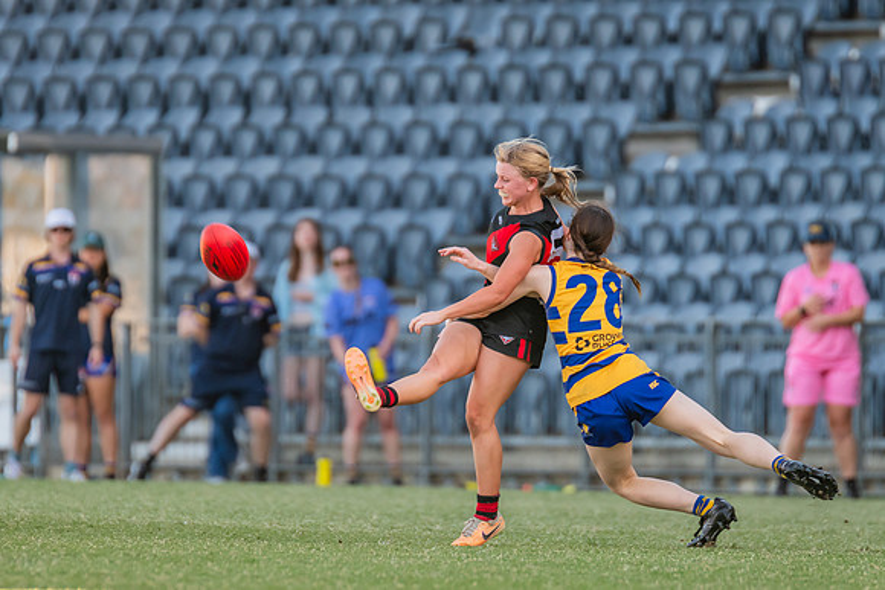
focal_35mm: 616
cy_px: 298
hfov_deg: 3.3
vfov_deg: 2.2
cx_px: 396
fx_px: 15135
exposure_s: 1/1250
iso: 800
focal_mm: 420
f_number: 4.5
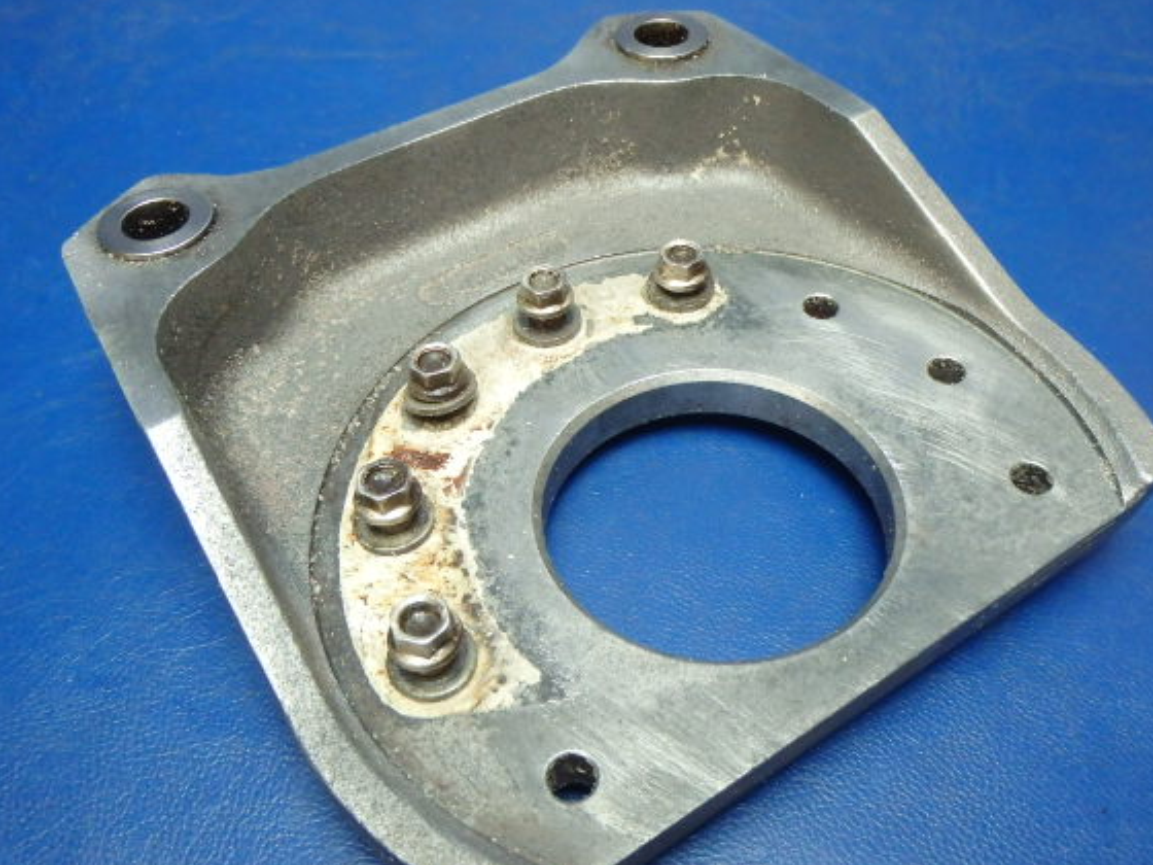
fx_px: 1066
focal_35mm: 32
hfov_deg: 56.8
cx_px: 605
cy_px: 468
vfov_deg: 44.1
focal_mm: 5
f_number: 3.9
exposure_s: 1/50
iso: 800
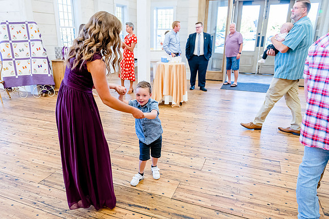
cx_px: 149
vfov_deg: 48.6
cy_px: 114
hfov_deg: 68.1
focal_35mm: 27
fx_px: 243
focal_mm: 24
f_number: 4
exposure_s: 1/200
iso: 2500
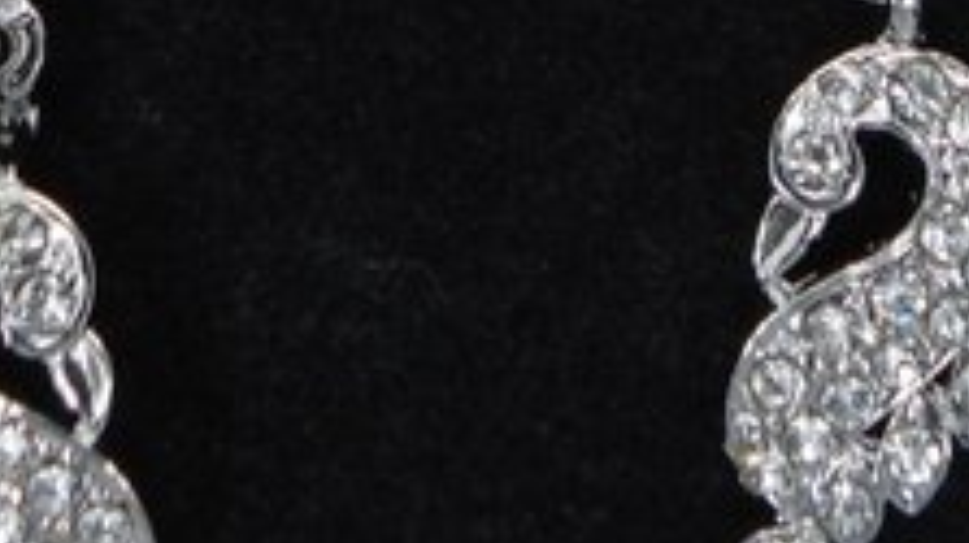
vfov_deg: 9.6
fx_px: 2978
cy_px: -599
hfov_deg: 18.5
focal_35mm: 116
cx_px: 445
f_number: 3.2
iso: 80
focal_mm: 6.7
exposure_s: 1/50
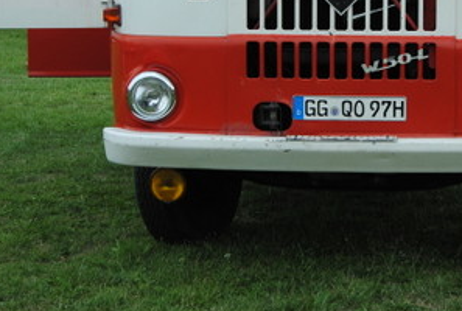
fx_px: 1288
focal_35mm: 100
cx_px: 330
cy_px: 65
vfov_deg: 13.7
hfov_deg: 20.2
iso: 100
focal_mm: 31
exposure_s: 1/200
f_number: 7.1
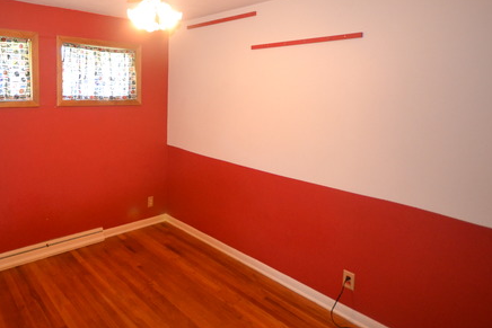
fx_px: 301
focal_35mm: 22
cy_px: 110
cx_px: 153
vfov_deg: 56.1
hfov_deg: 75.4
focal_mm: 10
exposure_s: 1/60
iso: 2000
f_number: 4
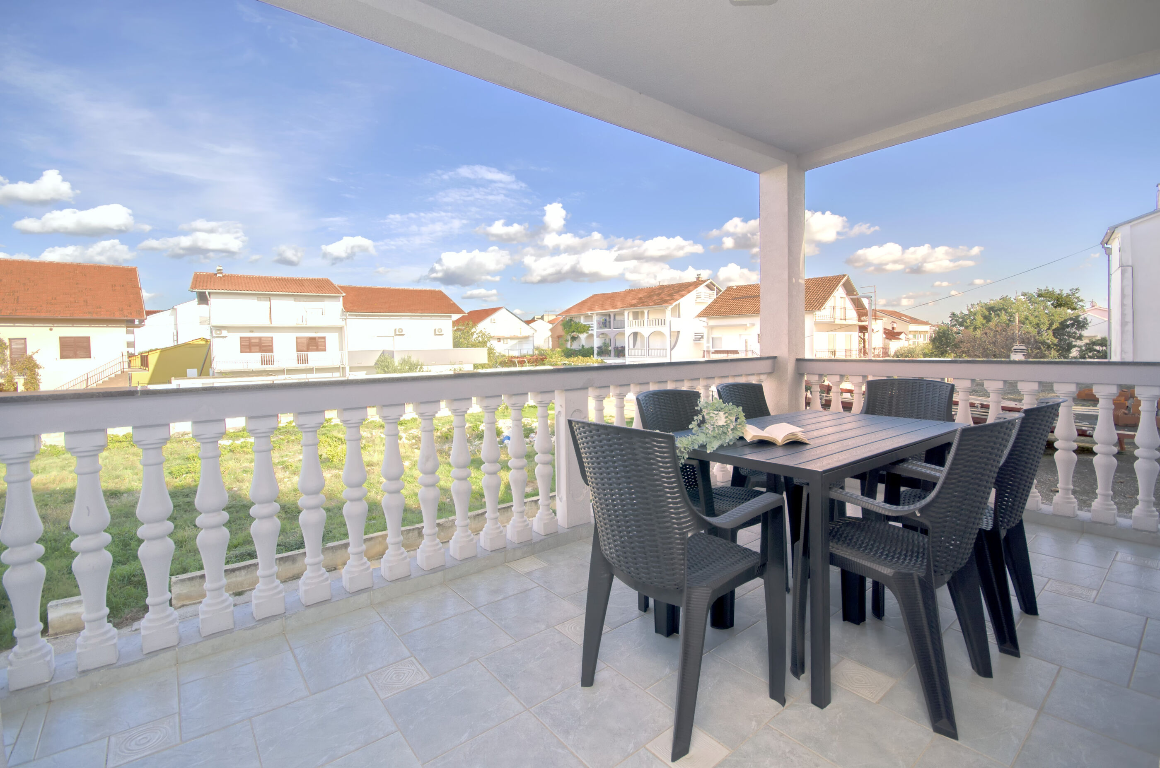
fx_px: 482
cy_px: 384
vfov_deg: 77.1
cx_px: 580
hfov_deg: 100.5
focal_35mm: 15
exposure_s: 1/200
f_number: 8
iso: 100
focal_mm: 10
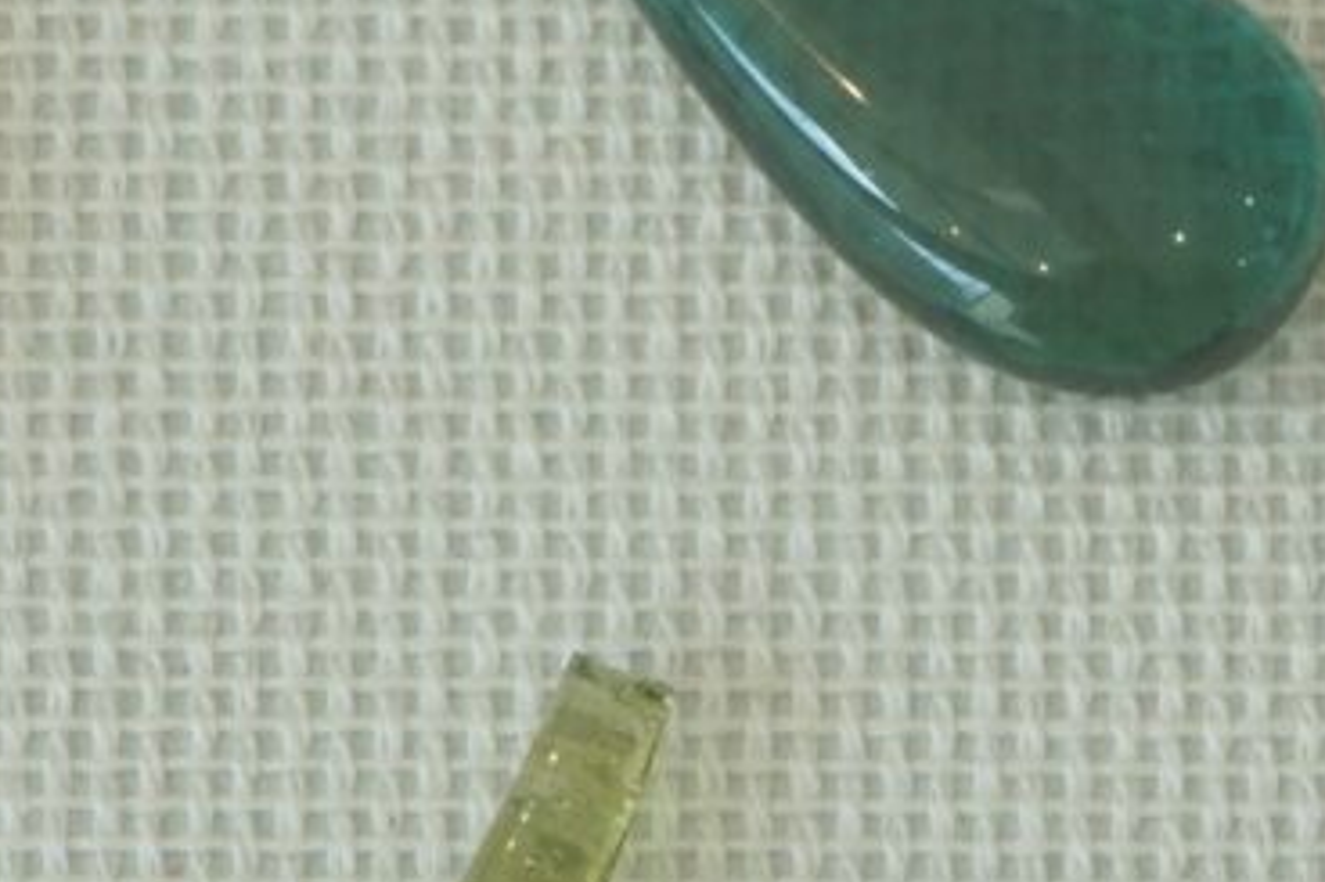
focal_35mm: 337
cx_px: 1163
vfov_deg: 4.1
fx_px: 12383
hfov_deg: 6.1
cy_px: 846
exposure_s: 1/80
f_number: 6.3
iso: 200
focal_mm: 43
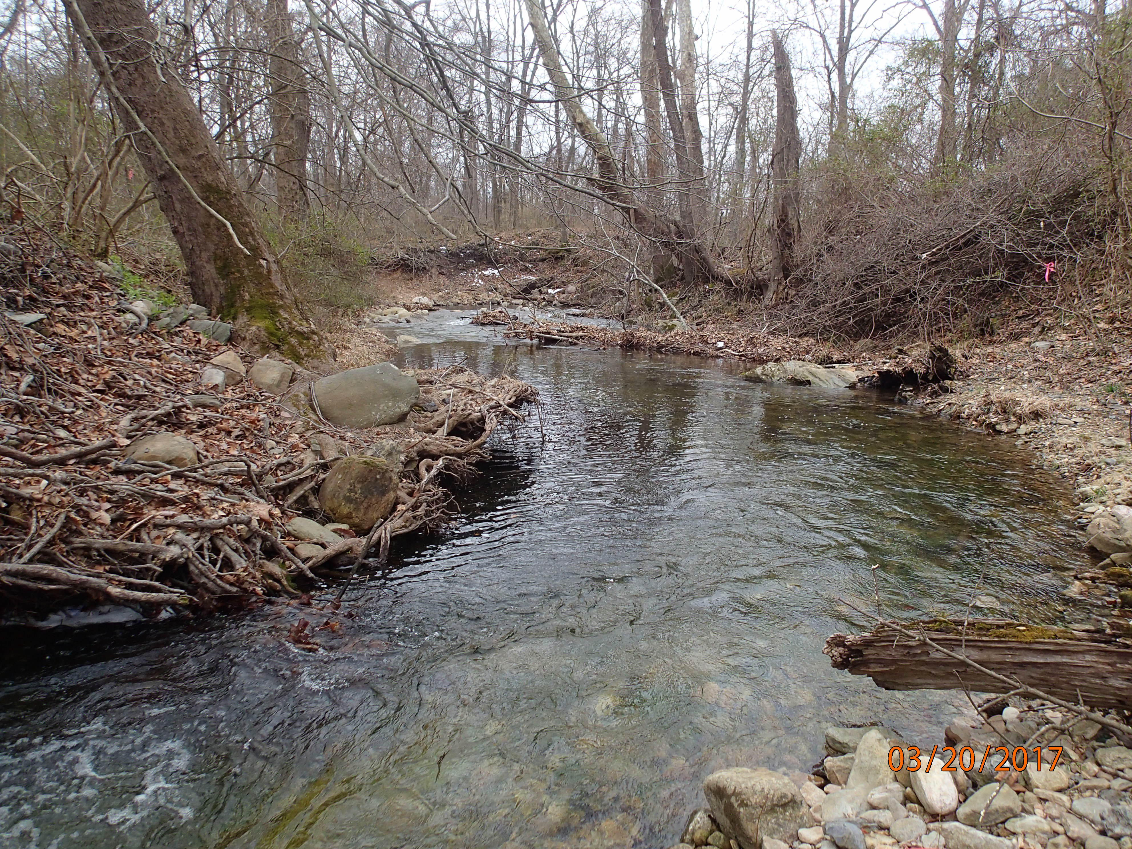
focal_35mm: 25
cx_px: 566
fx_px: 818
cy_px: 424
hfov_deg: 69.4
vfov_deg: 54.9
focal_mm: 4.5
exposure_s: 1/640
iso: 200
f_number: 2.8
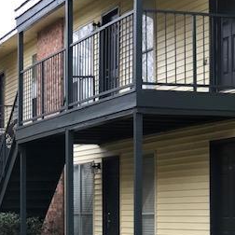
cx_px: 116
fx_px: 983
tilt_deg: +0.8
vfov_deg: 13.5
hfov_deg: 13.6
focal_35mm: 128
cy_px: 210
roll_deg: +2.6
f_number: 2.8
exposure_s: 1/40
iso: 20
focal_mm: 6.6
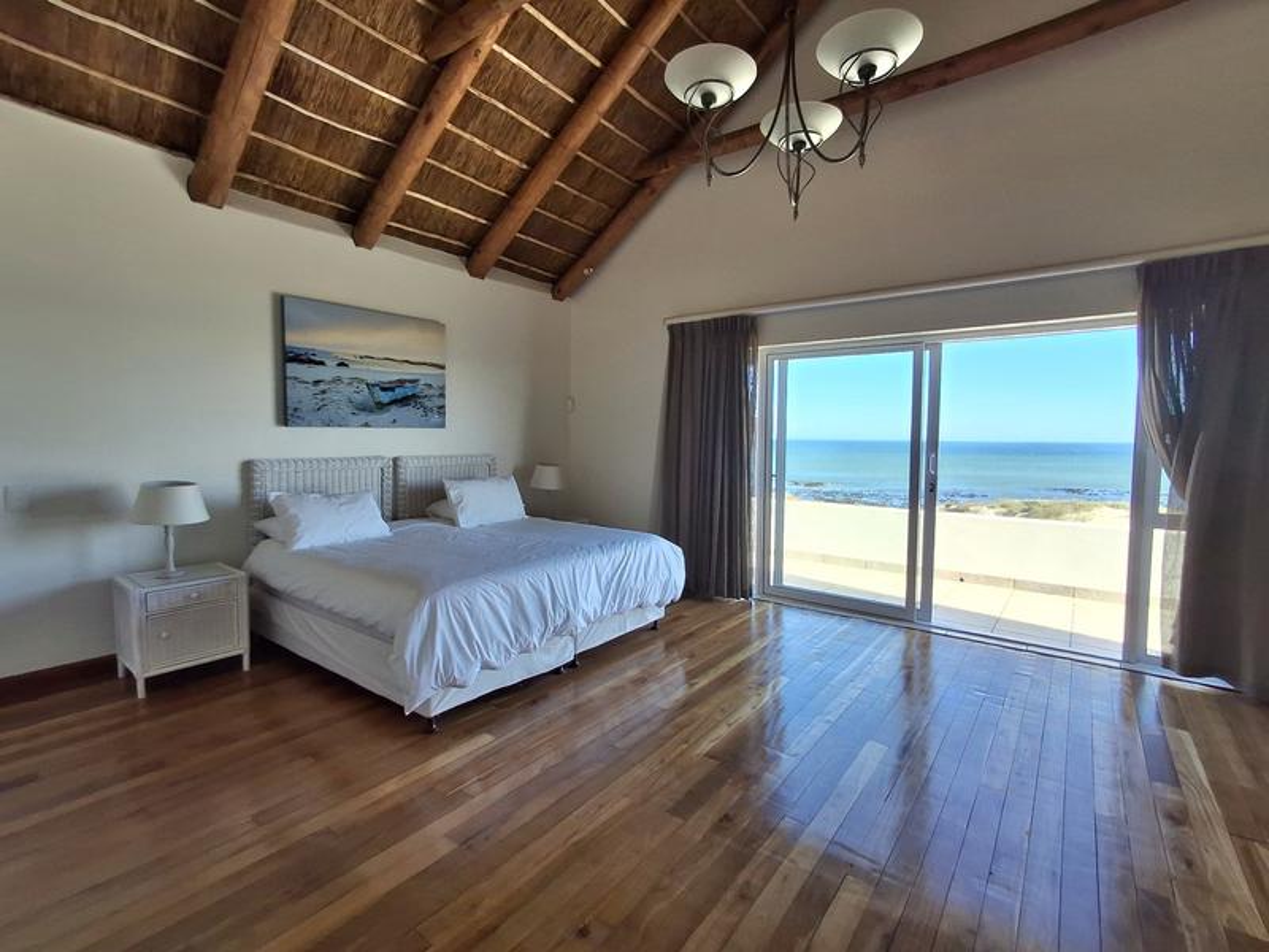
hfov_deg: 94.5
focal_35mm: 16
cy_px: 476
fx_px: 587
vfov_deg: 78.1
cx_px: 634
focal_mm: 1.64
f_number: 2.2
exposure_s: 1/227
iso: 40
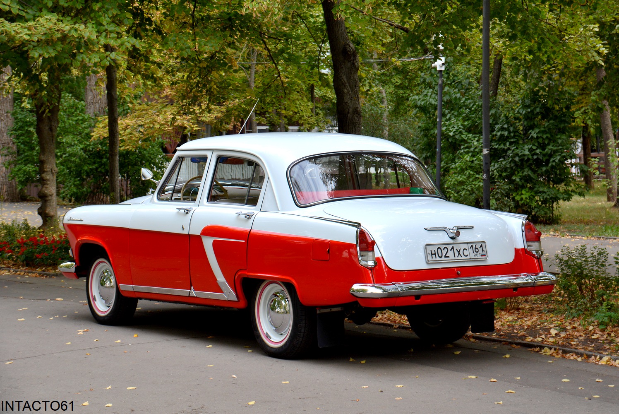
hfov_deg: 26.0
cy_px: 207
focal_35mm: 78
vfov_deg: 17.5
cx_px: 310
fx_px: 1342
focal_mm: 52
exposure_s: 1/200
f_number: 6.3
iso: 200
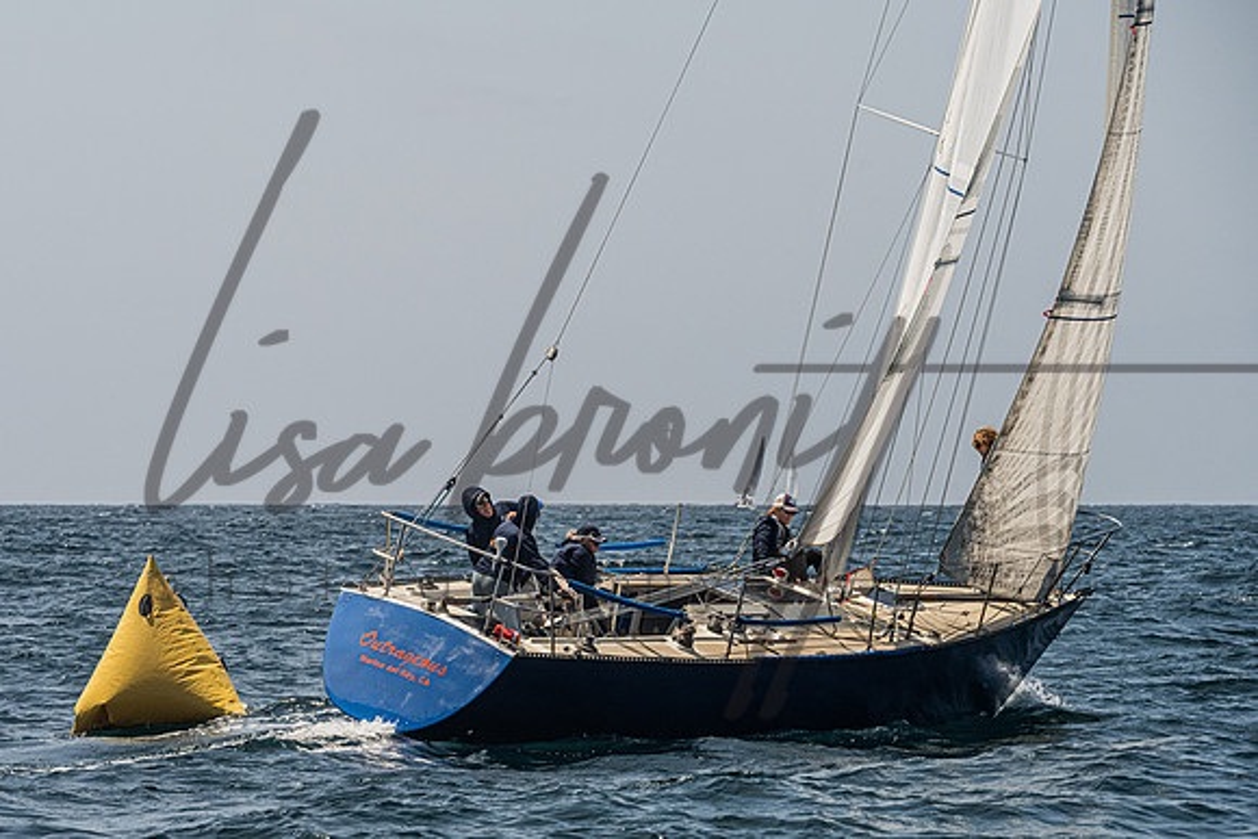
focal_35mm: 200
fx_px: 6982
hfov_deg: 10.3
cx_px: 516
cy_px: 472
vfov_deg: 6.9
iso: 1250
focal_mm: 165
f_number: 10
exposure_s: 1/3200
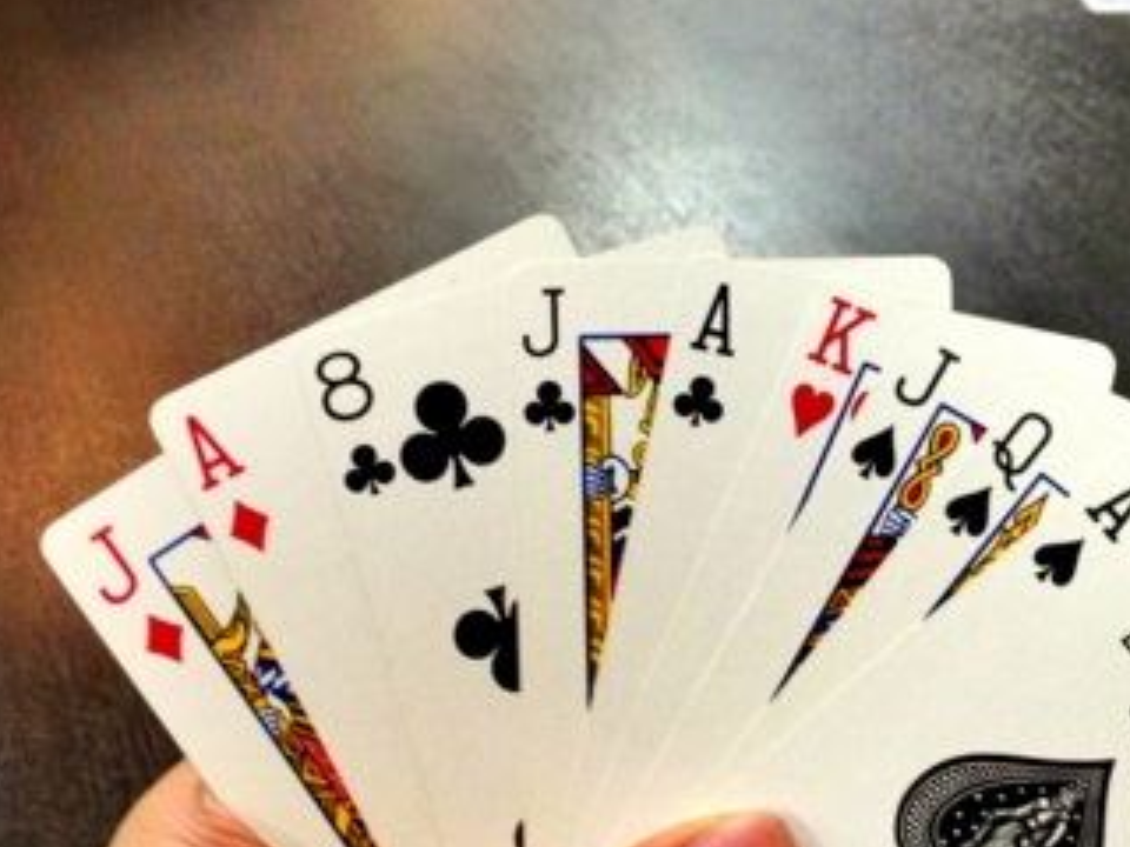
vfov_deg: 21.0
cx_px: 710
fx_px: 2285
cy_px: 480
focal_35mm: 70
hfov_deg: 27.7
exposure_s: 1/20
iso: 125
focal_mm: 4.28
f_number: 2.4
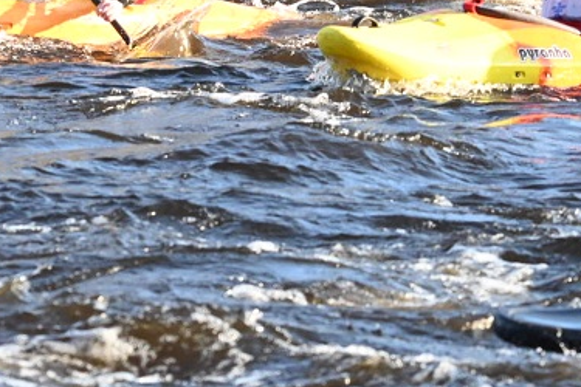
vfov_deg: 2.9
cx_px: 81
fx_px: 7746
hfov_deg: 4.3
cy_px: -12
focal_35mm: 480
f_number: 7.1
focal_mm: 150
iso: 2500
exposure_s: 1/1250
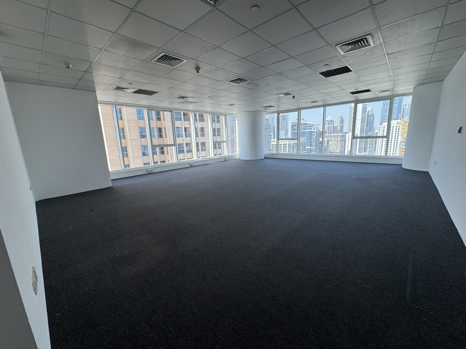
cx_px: 233
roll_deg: +2.6
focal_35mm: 14
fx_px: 188
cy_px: 174
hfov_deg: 102.1
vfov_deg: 85.7
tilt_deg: -11.4
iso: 40
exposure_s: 1/145
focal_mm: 2.22
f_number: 2.2
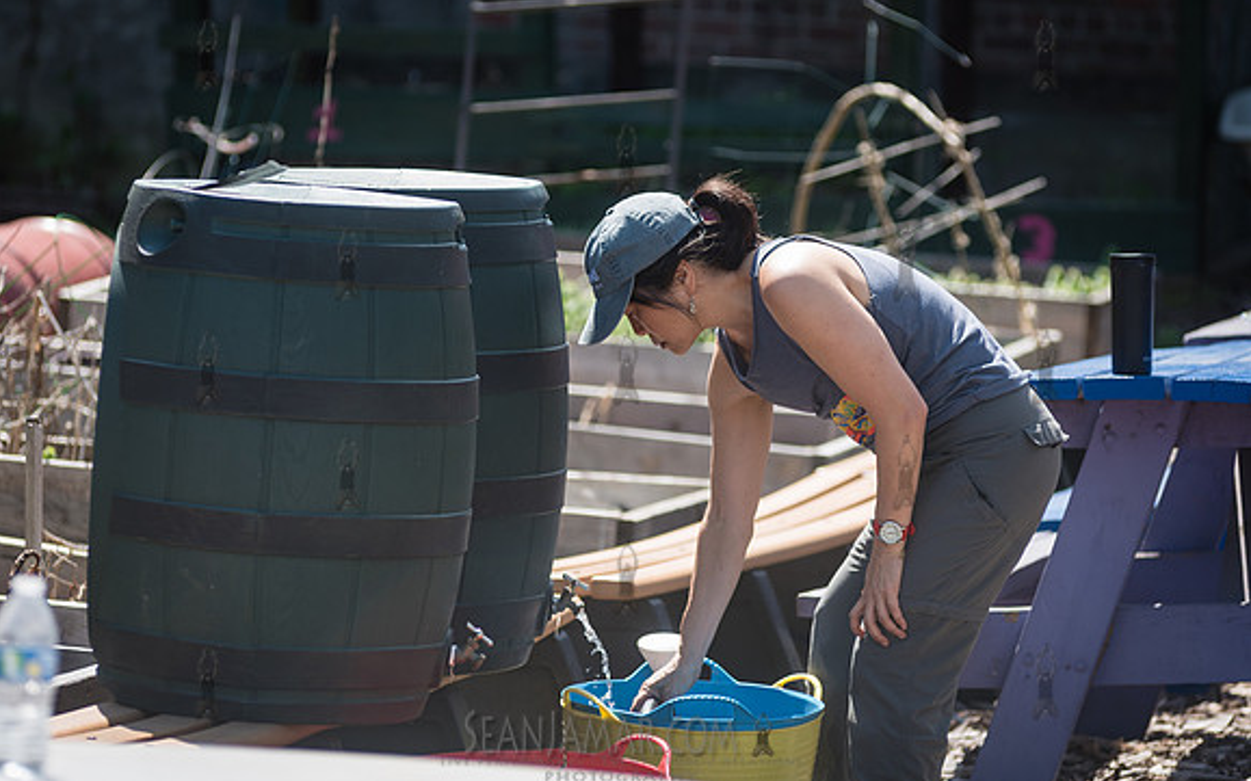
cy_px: 316
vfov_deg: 6.7
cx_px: 649
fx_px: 6647
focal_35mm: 195
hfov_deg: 10.8
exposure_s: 1/500
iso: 100
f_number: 4
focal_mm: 170
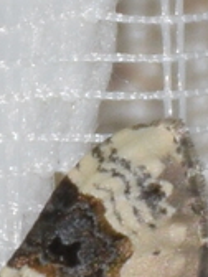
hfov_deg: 1.3
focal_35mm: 1153
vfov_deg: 1.7
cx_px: 59
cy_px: 353
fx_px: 9238
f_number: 5.6
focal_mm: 140
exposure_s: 1/60
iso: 320
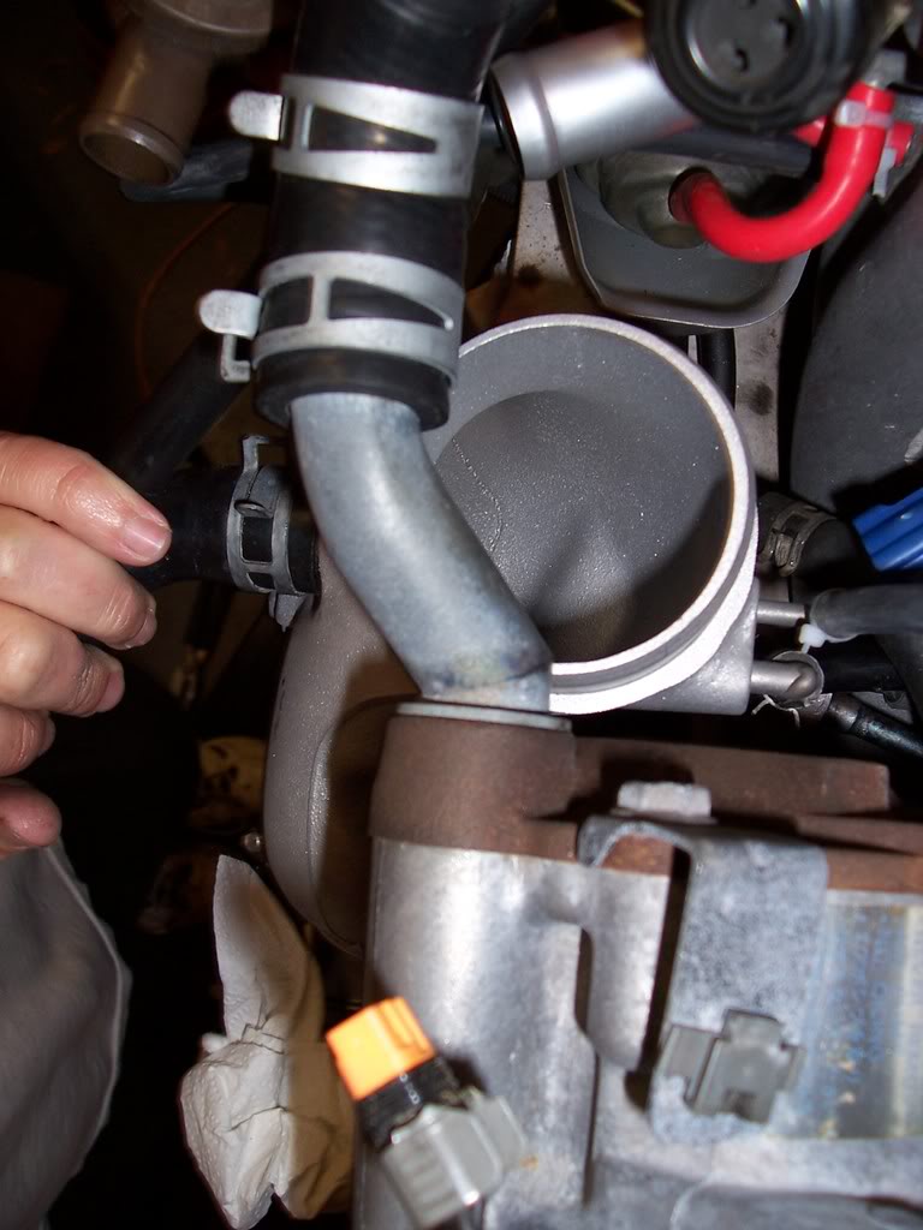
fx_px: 1209
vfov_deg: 54.0
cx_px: 462
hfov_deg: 41.8
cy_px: 615
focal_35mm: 34
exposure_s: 1/60
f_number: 2.7
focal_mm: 5.6
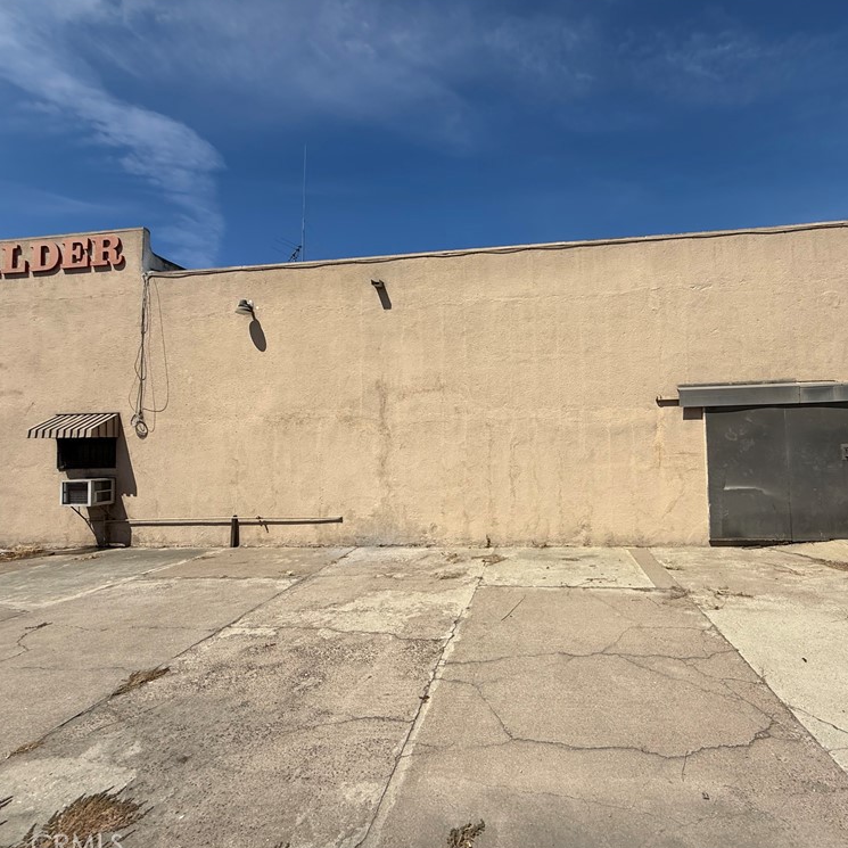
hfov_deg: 83.1
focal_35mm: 17
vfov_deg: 84.0
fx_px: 471
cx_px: 501
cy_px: 423
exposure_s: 1/4149
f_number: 2.2
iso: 50
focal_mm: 2.22
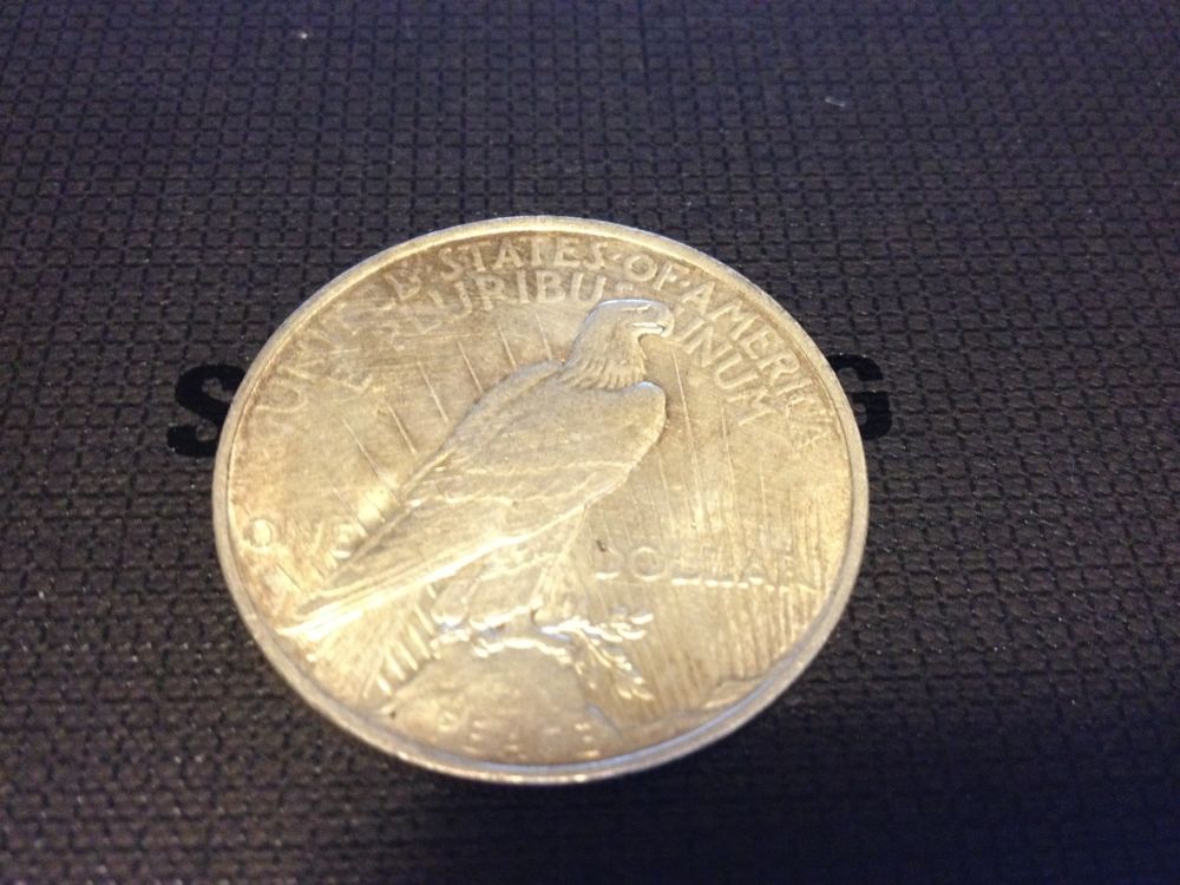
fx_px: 1193
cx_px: 590
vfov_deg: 40.7
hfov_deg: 52.6
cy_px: 442
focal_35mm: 35
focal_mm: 4.28
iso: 400
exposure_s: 1/15
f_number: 2.4
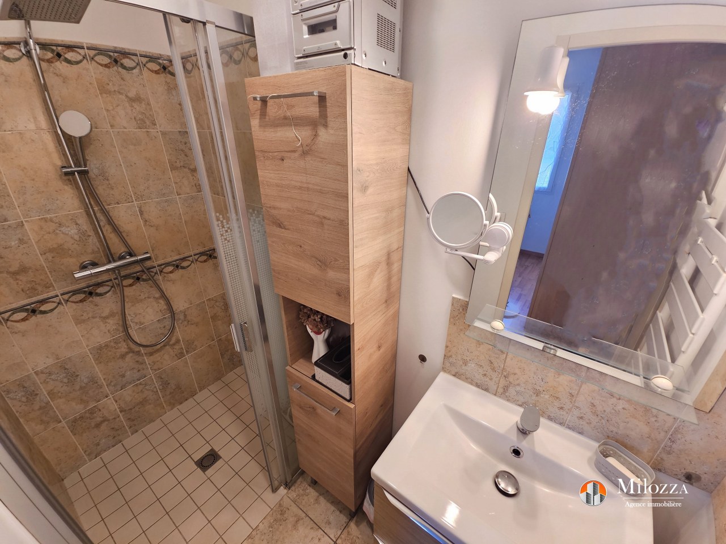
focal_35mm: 13
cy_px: 272
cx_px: 363
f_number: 2.2
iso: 100
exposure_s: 1/50
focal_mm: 2.2
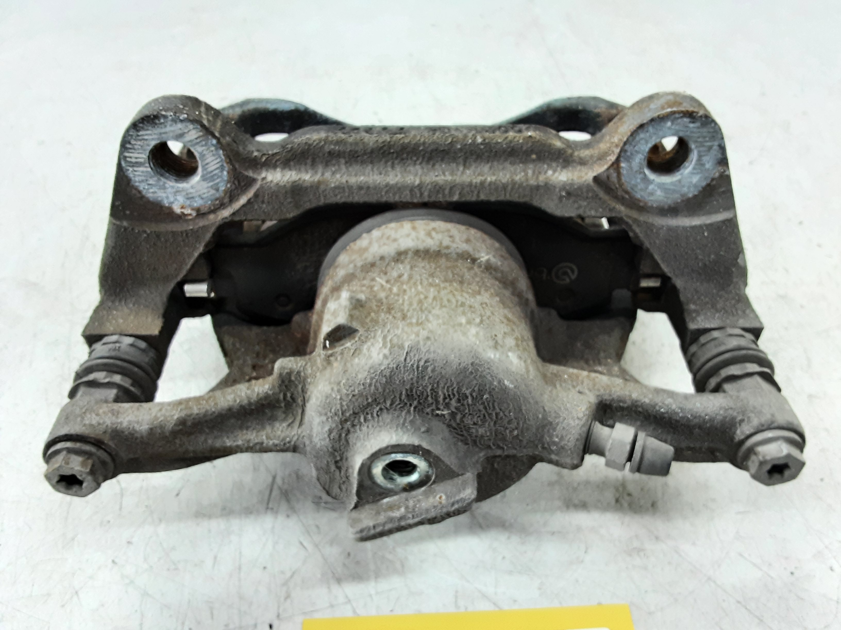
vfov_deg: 51.4
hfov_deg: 65.3
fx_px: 656
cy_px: 315
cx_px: 420
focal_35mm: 27
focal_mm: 2.91
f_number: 1.9
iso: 160
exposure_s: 1/33
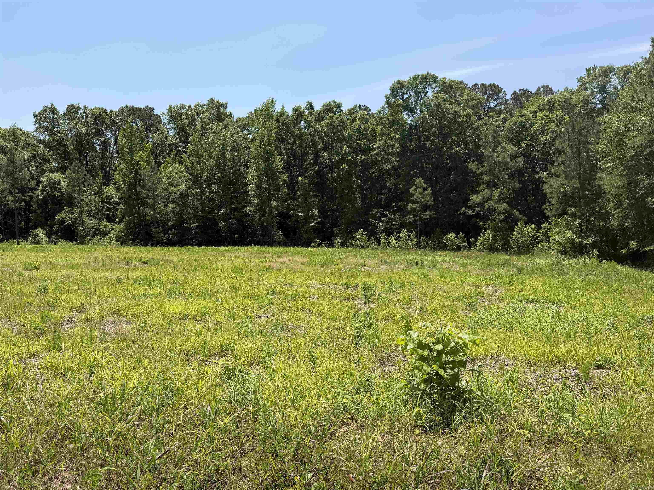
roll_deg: +0.9
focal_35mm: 24
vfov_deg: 56.8
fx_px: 453
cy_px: 245
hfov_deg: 71.6
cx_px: 327
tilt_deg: -3.7
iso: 80
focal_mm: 6.76
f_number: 1.78
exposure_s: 1/3759
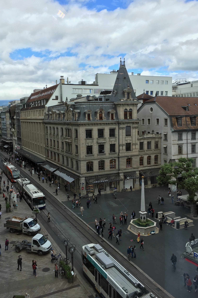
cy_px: 147
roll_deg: +2.0
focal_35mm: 31
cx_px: 96
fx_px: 256
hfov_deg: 42.3
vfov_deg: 60.3
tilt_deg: -5.0
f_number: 2.2
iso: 25
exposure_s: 1/801
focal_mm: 4.15
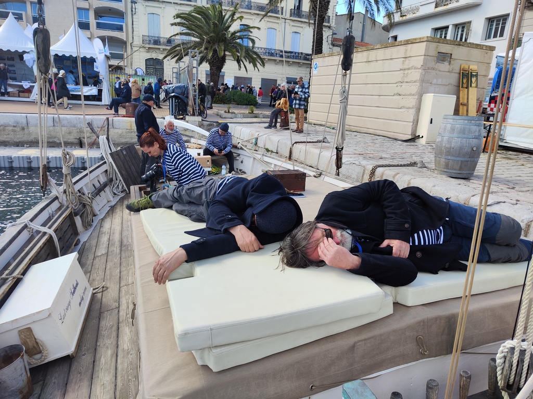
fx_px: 370
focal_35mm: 24
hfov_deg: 71.6
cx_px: 266
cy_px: 200
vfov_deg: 56.8
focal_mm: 5.59
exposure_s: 1/912
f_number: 1.88
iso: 50
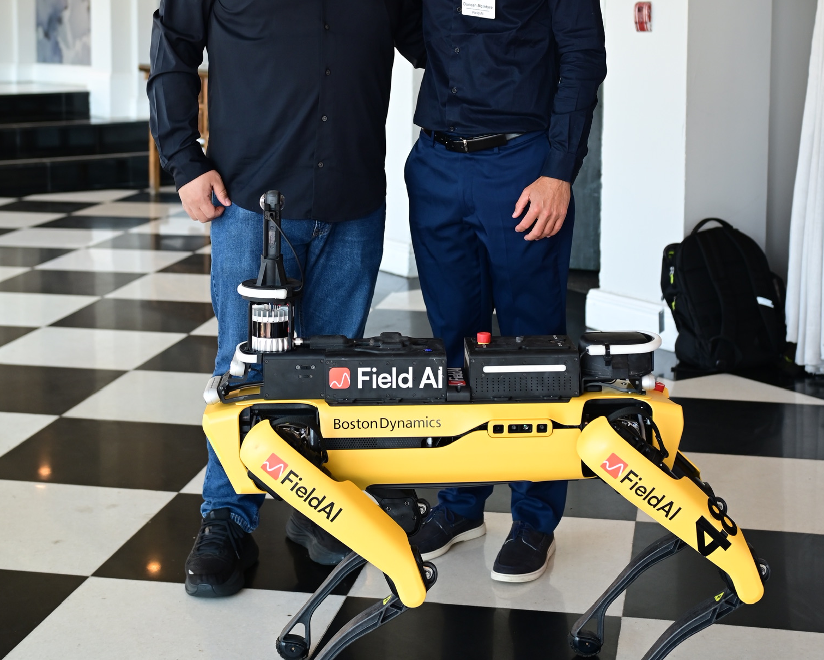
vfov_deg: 23.9
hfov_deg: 30.0
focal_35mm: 63
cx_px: 413
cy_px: 142
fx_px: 1537
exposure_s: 1/250
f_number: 3.5
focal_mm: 44
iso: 500
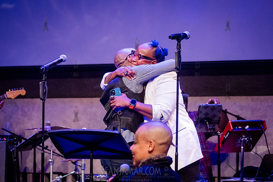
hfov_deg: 15.0
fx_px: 1037
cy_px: 74
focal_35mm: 137
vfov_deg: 10.0
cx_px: 156
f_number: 3.5
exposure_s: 1/400
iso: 6400
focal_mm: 112
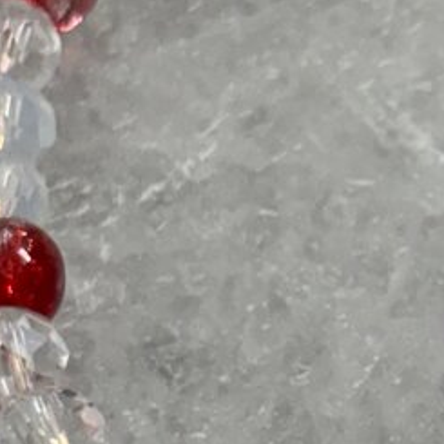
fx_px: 3265
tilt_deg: -57.7
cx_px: 565
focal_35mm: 225
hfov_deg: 7.7
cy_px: 357
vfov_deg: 7.8
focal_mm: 5.96
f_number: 1.6
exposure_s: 1/60
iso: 64
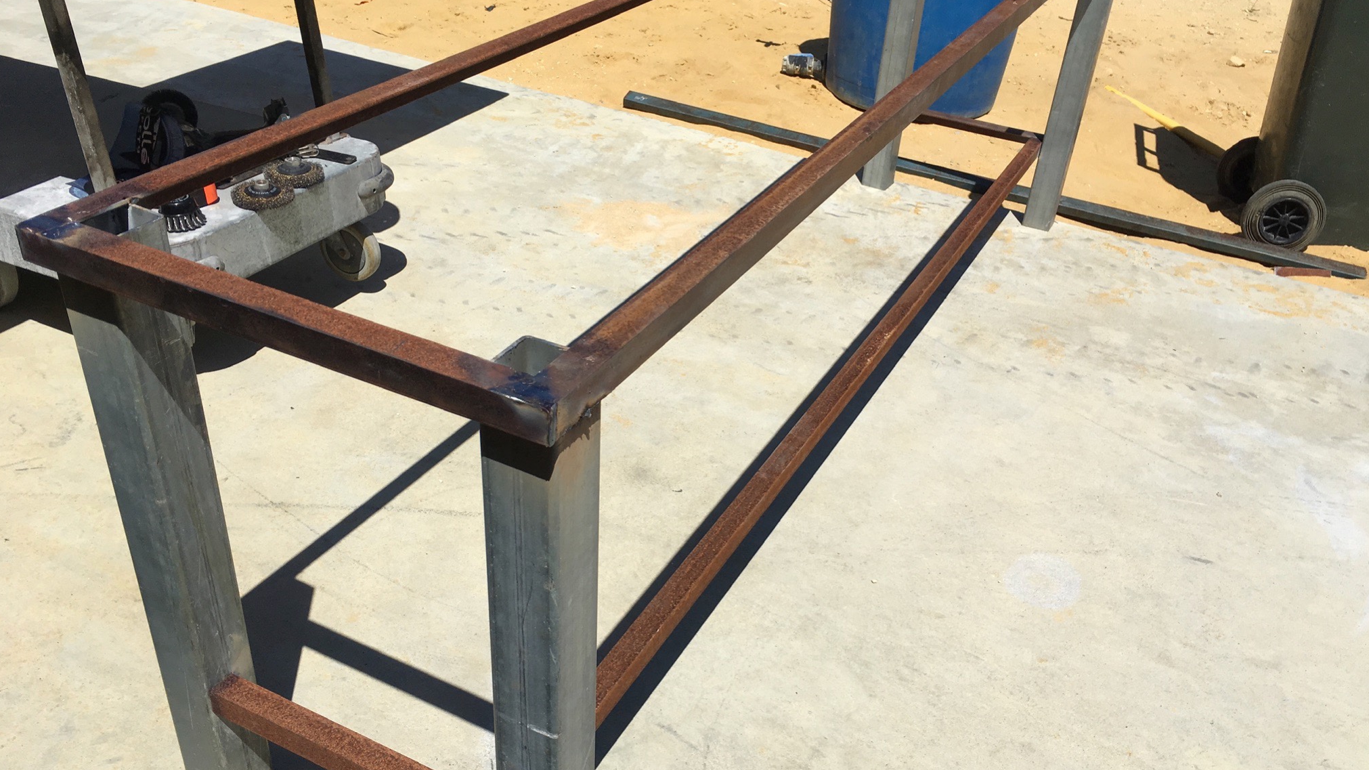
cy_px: 425
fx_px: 1162
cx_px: 689
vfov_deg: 36.6
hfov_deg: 61.0
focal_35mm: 32
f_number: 2.2
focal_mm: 4.15
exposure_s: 1/3205
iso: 25
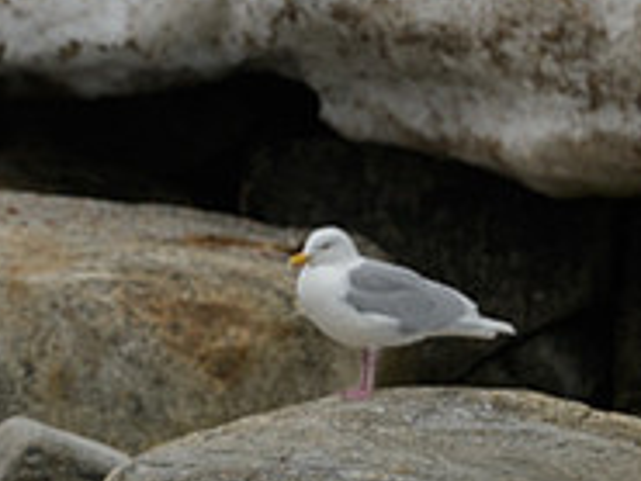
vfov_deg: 1.5
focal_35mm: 971
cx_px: -299
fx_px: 17992
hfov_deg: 2.0
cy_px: 237
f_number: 7.1
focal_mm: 290
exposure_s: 1/1600
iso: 800
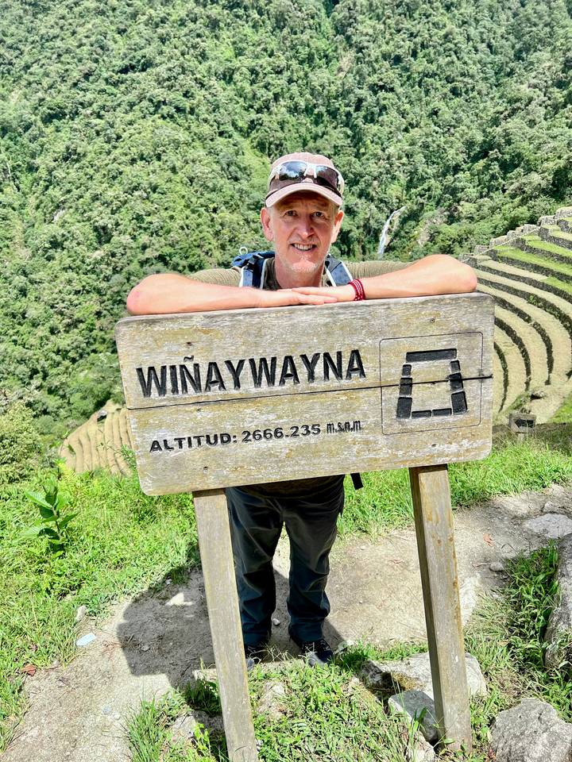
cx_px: 286
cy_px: 381
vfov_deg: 67.3
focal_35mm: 26
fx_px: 573
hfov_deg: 53.1
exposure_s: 1/2762
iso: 50
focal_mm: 5.7
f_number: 1.5
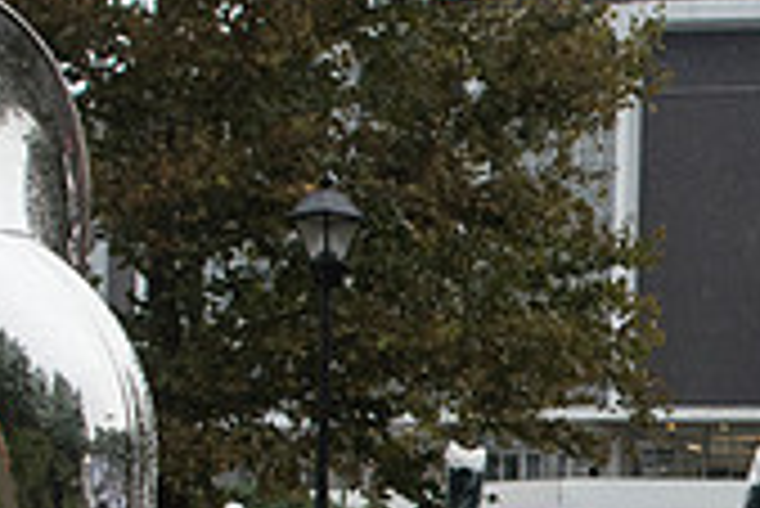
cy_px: 654
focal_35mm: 111
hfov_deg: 16.9
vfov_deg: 12.0
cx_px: 1085
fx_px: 2345
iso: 1600
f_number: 3.5
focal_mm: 26
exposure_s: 1/2000
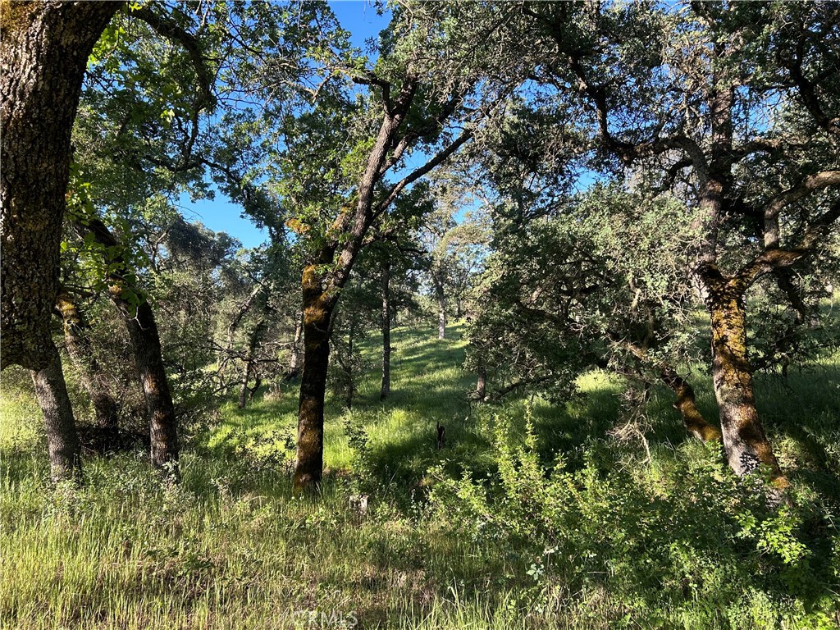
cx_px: 420
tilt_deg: +3.9
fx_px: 631
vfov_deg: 53.1
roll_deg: +0.7
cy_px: 315
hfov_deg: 67.3
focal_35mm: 26
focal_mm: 5.7
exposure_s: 1/558
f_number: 1.5
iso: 50
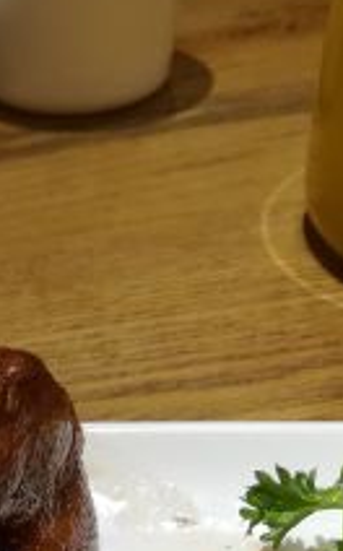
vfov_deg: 21.6
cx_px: -57
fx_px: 1365
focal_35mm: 91
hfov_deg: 13.9
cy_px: 604
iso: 80
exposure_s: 1/33.3
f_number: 2.2
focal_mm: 3.83
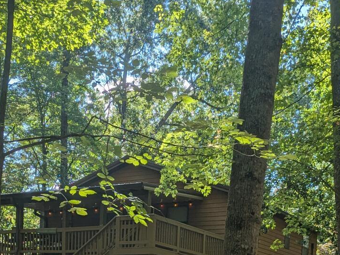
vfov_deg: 19.4
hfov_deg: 28.9
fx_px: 658
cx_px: 150
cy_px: 374
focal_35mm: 67
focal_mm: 6.81
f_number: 1.85
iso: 39
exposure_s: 1/654
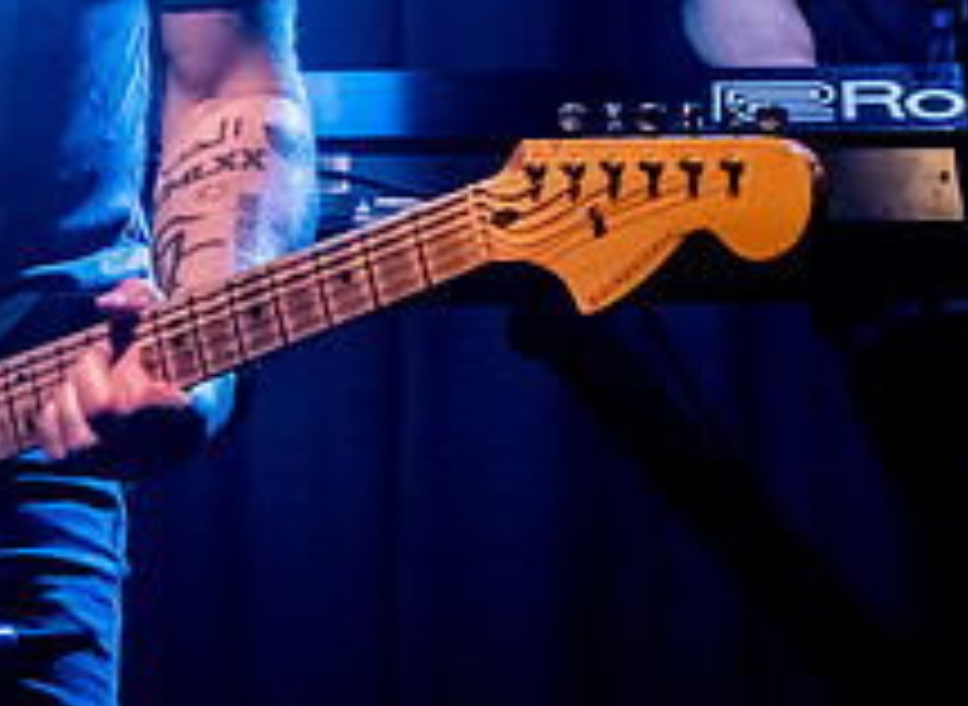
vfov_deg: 7.8
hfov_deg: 10.7
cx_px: 383
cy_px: -43
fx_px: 5152
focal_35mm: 186
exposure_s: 1/200
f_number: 4
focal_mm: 32
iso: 1600
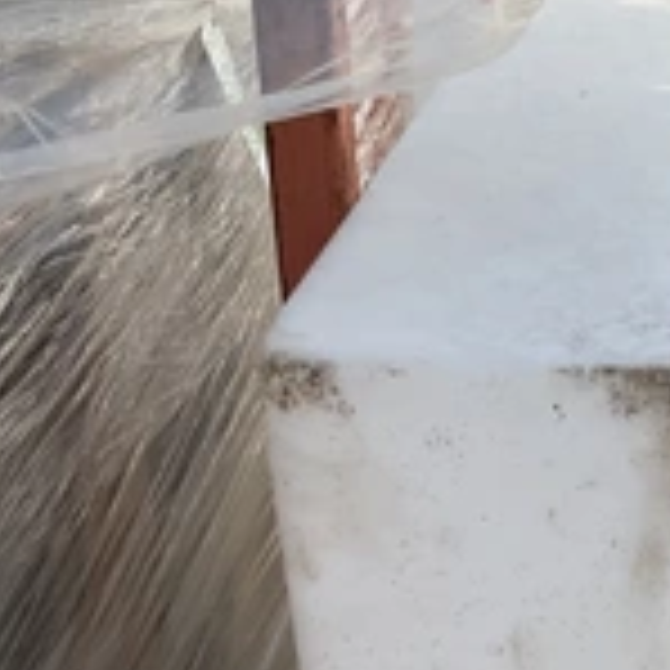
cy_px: 661
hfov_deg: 23.5
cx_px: 737
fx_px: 1511
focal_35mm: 69
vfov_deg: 24.0
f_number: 1.8
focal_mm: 3
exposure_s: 1/1577
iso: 25
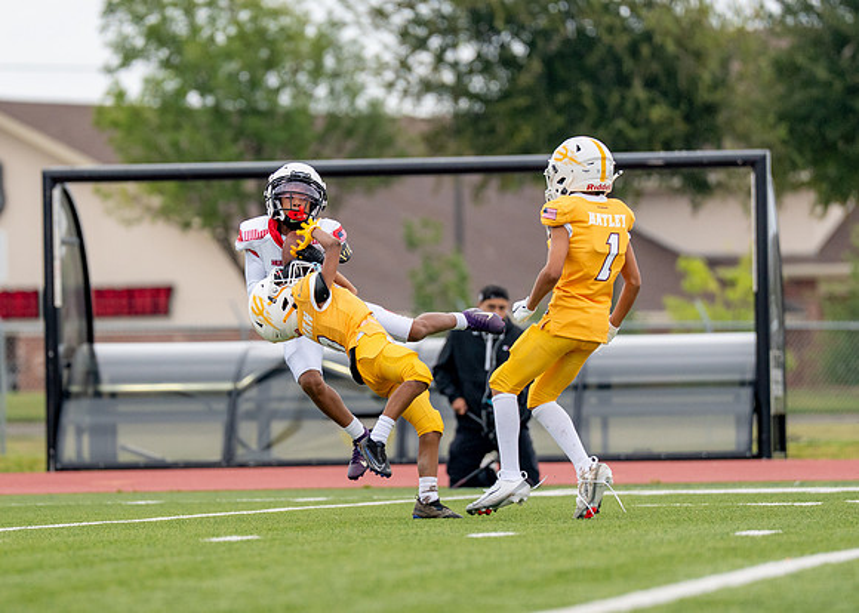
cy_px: 279
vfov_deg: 3.7
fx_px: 9578
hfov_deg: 5.1
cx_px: 338
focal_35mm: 393
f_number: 2.8
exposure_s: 1/2000
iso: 320
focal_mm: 200
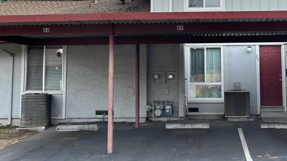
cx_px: 177
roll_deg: -0.1
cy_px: 31
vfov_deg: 17.6
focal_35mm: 68
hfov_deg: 30.9
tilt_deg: +6.0
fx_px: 518
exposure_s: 1/1095
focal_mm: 6.86
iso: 80
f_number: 1.78
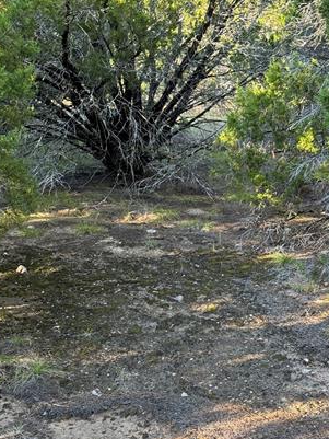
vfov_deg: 40.0
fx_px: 583
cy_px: 333
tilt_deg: -22.6
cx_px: 180
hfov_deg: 31.5
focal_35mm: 46
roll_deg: +2.1
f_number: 1.78
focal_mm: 6.76
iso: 100
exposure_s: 1/121
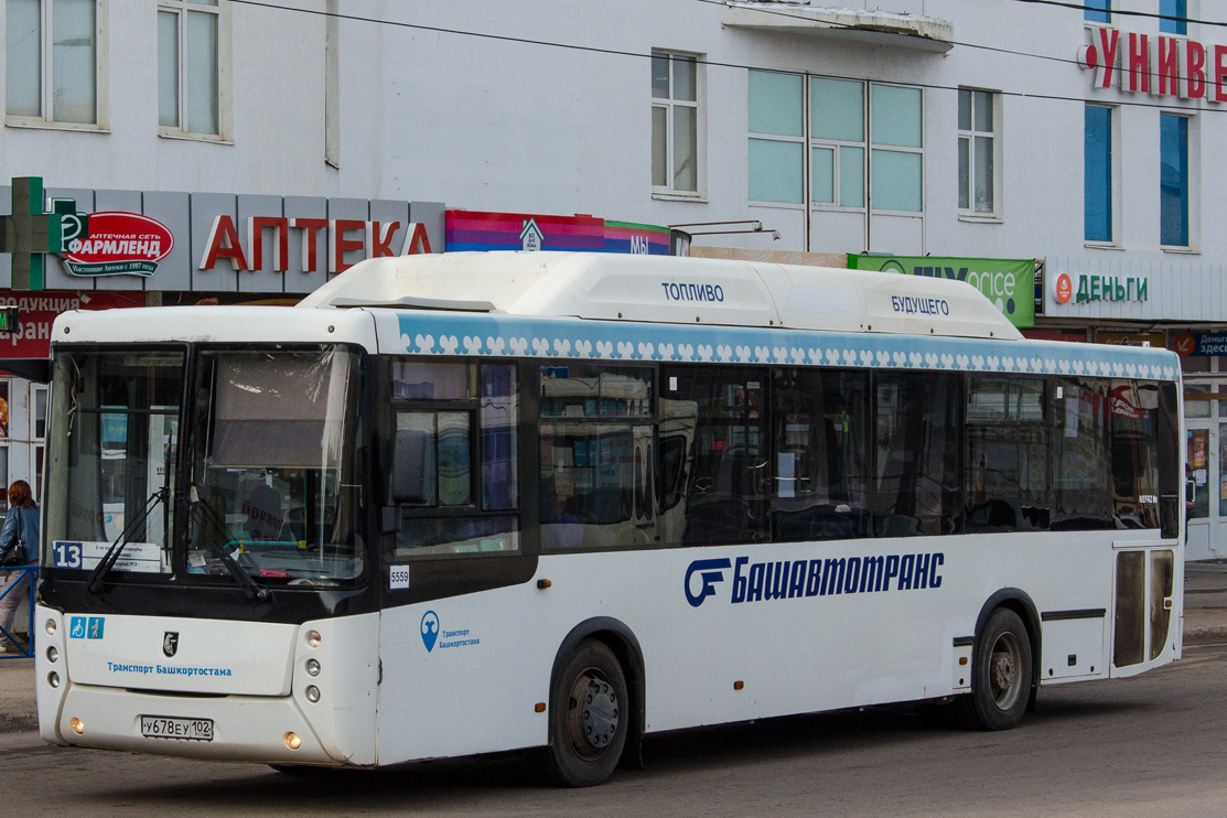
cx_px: 475
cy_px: 378
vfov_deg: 14.1
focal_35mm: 97
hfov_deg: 21.0
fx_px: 3306
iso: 400
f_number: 9.5
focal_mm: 48
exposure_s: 1/1000
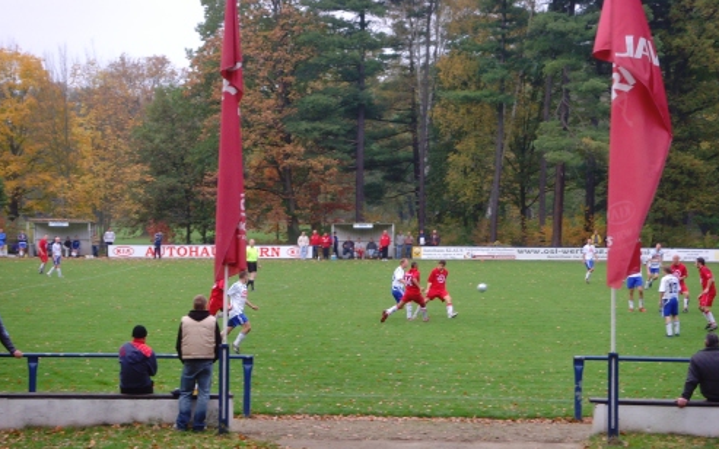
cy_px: 268
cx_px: 362
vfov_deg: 15.2
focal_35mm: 86
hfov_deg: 24.1
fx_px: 1685
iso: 100
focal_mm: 13.7
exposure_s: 1/90
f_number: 4.2
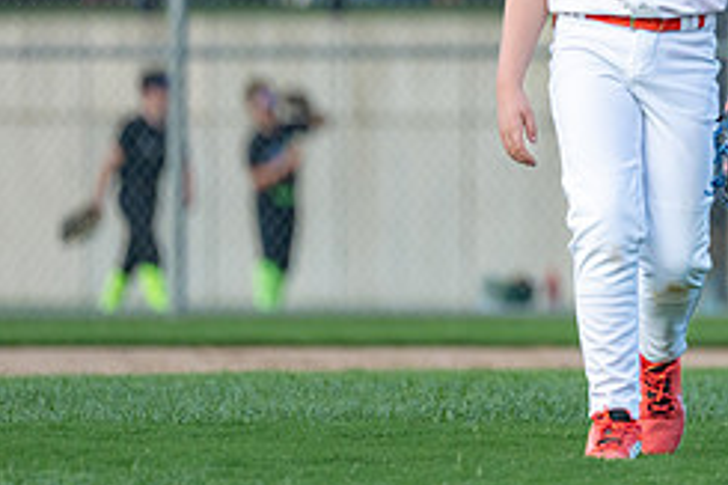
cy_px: -22
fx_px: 12509
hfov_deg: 3.3
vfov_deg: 2.2
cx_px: 929
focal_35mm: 619
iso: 800
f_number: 2.8
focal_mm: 200
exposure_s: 1/2000
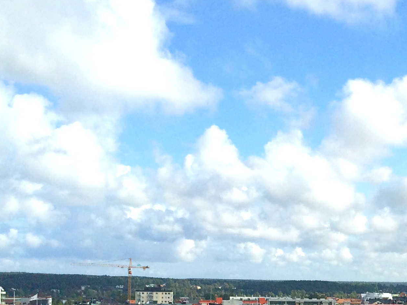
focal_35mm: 76
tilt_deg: +0.8
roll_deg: +0.0
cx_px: 480
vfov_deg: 19.1
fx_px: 894
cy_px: 270
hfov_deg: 23.6
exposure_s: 1/3425
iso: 32
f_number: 2.2
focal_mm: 4.15
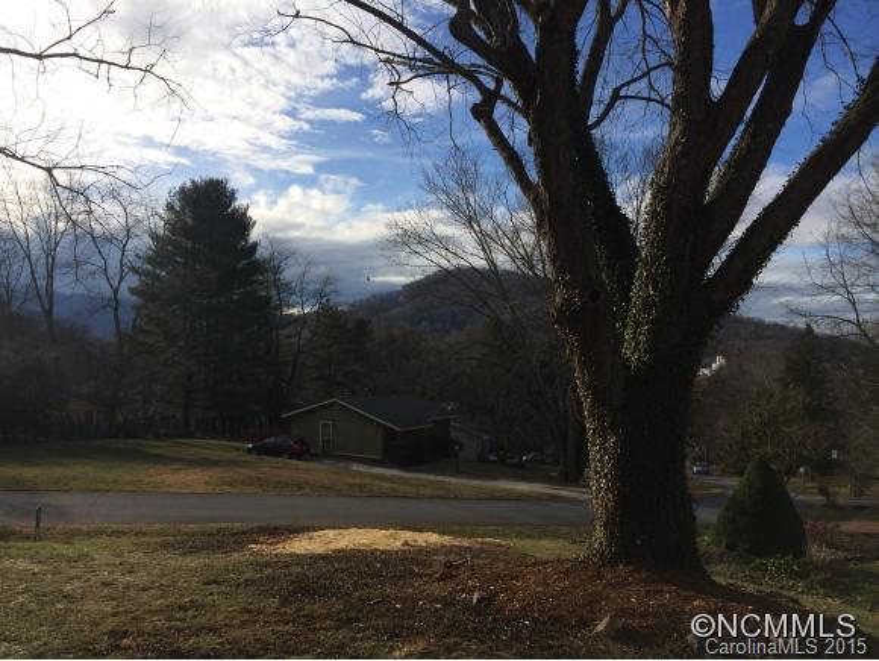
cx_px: 440
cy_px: 330
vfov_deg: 46.9
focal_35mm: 30
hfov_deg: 59.9
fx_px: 762
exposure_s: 1/2740
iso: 40
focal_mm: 4.12
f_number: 2.2
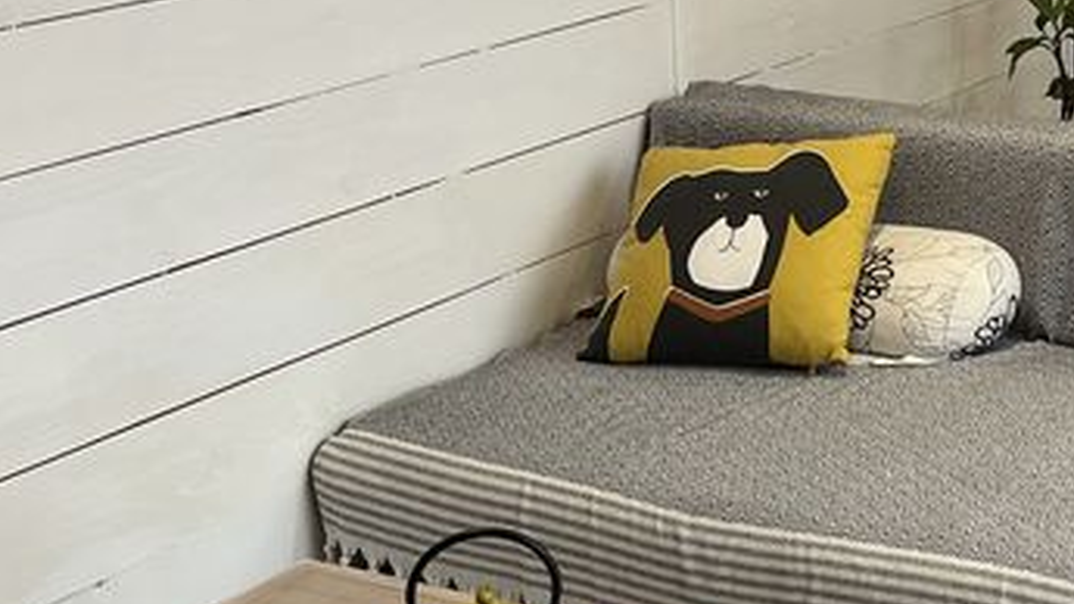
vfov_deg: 14.5
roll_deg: +1.4
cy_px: -28
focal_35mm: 82
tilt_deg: -9.4
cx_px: 1080
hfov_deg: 24.7
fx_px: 2335
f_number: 1.6
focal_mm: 5.1
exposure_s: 1/121
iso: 125
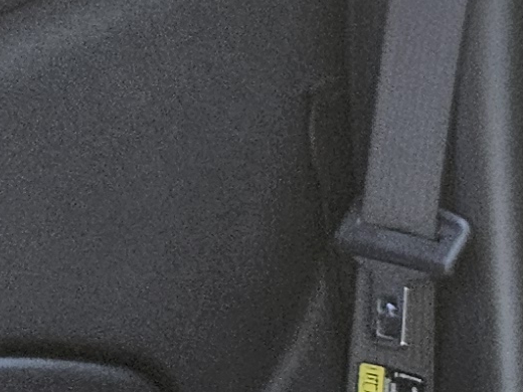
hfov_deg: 8.7
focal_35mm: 177
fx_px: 2674
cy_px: 684
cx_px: 1680
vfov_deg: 8.1
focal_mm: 5.4
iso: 80
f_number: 1.8
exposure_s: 1/120
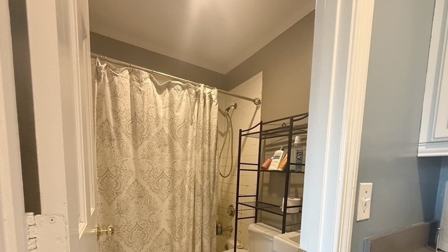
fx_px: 214
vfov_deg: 57.3
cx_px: 239
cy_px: 195
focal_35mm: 18
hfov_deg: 92.5
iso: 500
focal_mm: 2.22
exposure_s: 1/60
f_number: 2.2
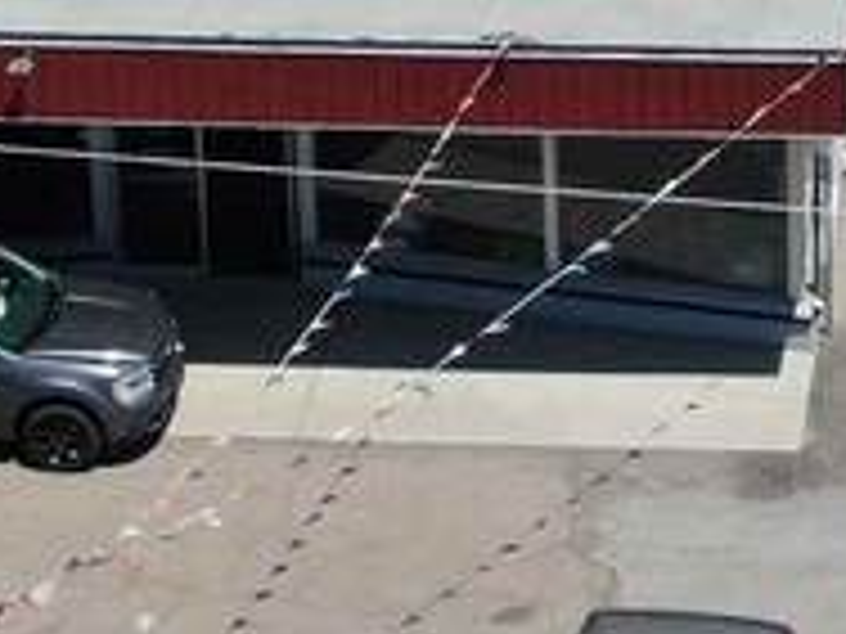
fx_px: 5988
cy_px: -292
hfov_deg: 7.9
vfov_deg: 6.0
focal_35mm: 245
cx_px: 1264
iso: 110
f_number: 3.3
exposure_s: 1/1250
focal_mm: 6.08
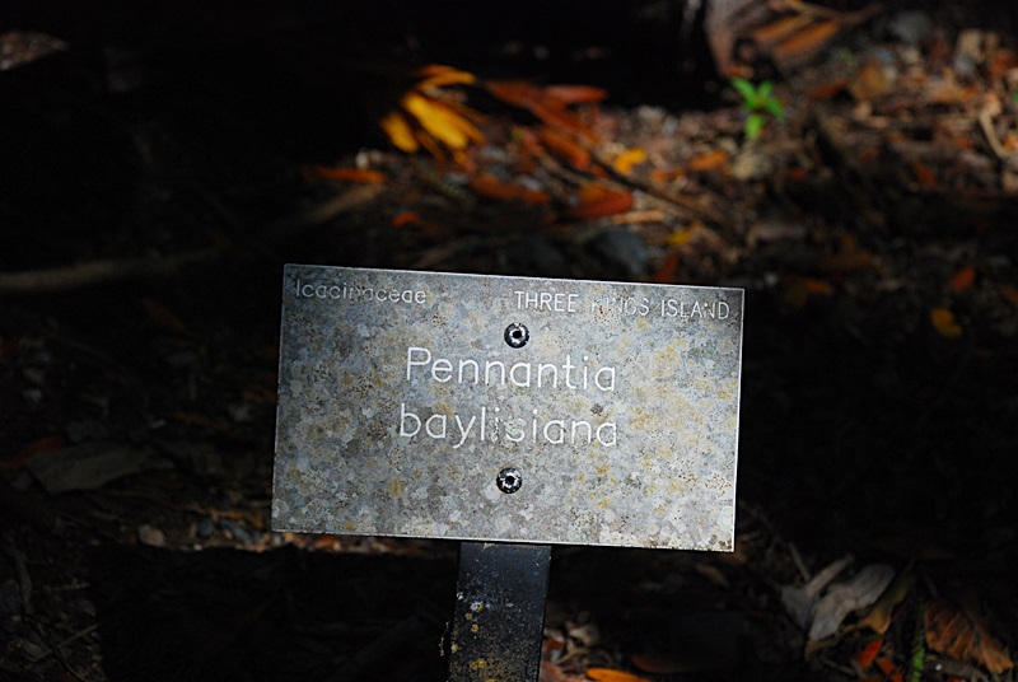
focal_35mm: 112
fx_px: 3186
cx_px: 509
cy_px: 341
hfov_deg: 18.2
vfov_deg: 12.2
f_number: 5.6
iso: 400
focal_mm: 75
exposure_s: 1/1600
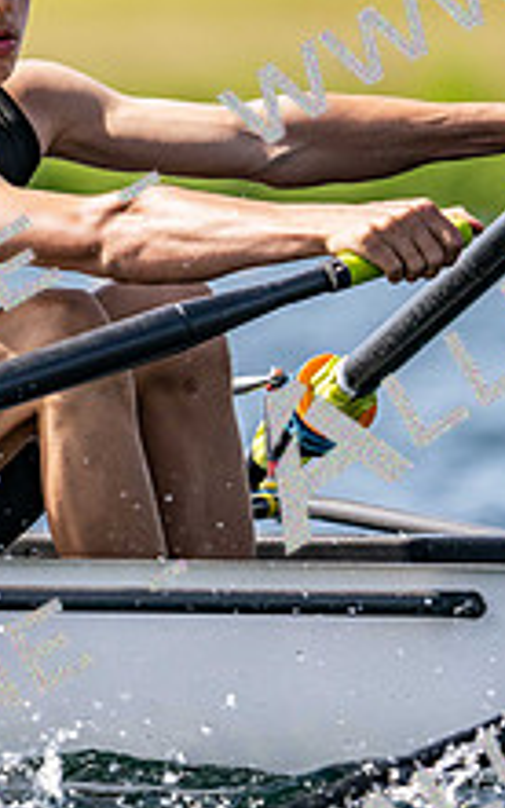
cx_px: -48
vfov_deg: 2.0
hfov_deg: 1.2
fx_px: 23533
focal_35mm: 1068
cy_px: 207
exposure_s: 1/2500
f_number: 4.5
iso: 320
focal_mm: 400
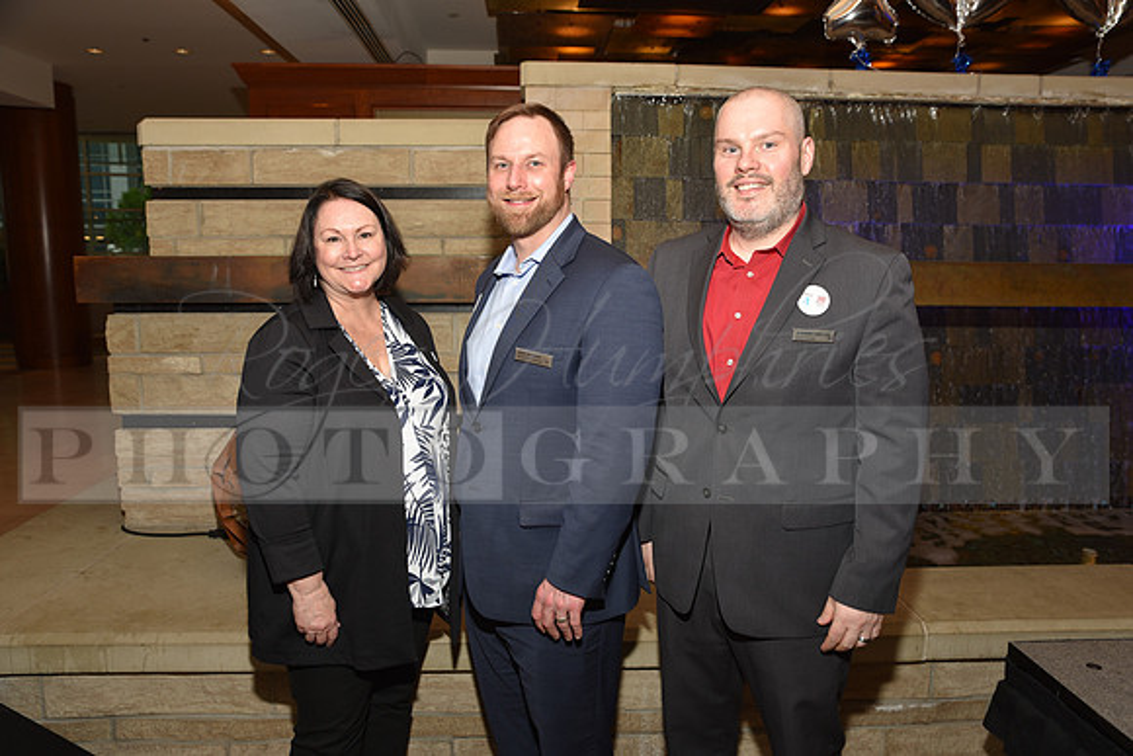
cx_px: 566
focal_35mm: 29
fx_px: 913
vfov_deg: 45.0
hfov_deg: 63.6
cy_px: 378
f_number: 5
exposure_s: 1/60
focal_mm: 29
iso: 200
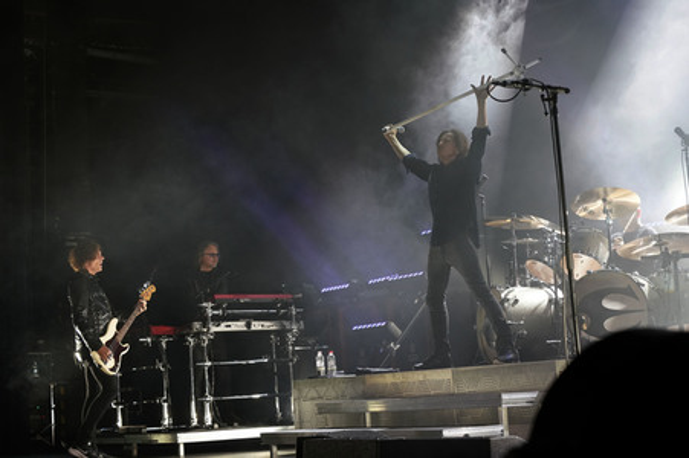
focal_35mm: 56
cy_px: 229
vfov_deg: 24.2
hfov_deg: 35.7
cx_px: 344
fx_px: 1071
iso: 1600
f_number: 5.6
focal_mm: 56
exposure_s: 1/320
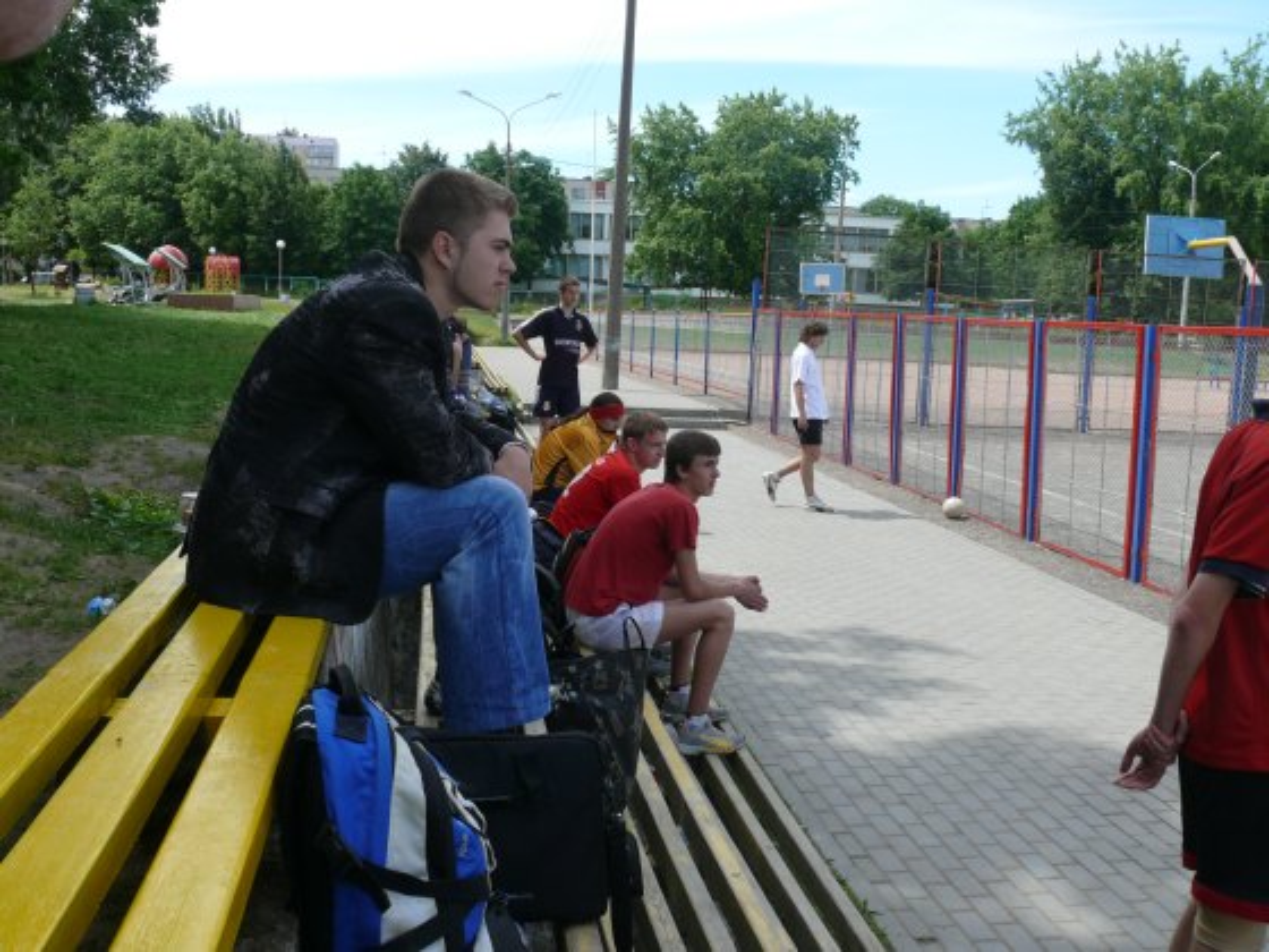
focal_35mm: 35
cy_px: 476
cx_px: 634
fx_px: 1283
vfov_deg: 40.7
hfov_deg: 52.6
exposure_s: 1/250
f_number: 5.6
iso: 100
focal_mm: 7.4
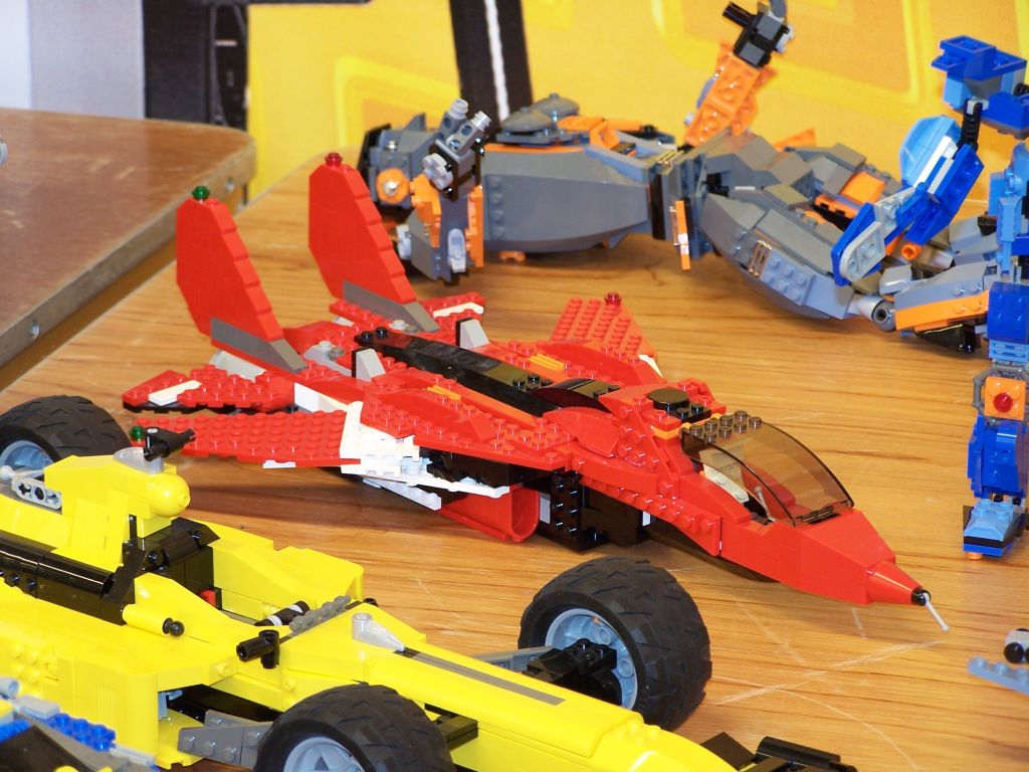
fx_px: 5024
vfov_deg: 8.8
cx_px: 514
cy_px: 386
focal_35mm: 169
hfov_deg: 11.7
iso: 80
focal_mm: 28
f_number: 3.2
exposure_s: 1/4
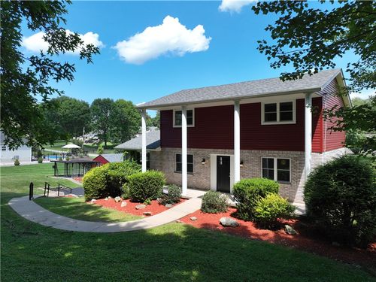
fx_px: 261
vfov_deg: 56.8
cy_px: 141
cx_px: 188
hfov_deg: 71.6
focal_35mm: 24
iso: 200
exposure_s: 1/1600
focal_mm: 12.29
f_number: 2.8
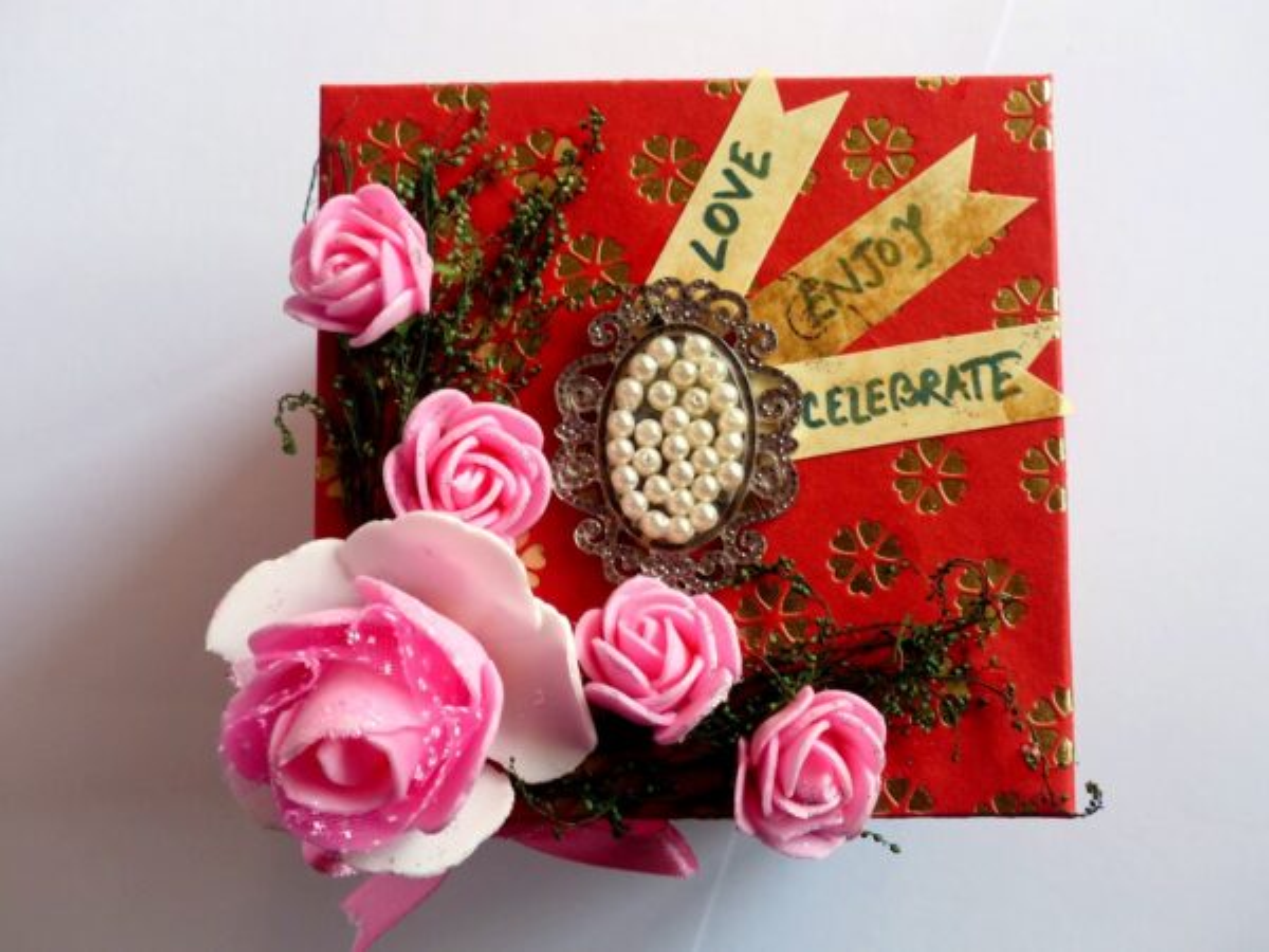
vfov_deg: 35.1
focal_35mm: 41
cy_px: 476
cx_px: 634
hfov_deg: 45.8
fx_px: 1503
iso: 100
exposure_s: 1/60
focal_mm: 7.4
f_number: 2.8
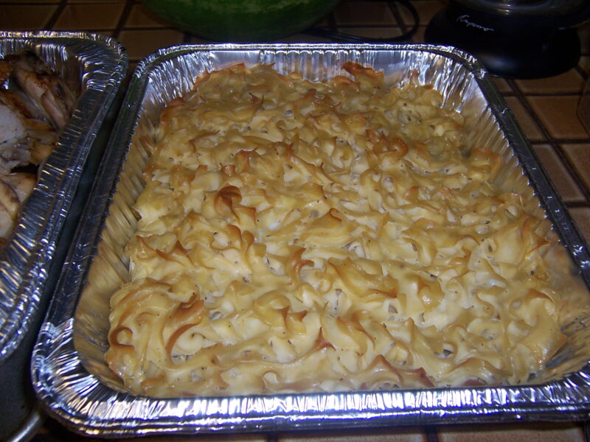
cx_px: 295
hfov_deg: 55.4
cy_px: 221
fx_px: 562
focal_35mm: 33
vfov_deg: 42.9
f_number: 2.8
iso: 80
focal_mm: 5.5
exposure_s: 1/60
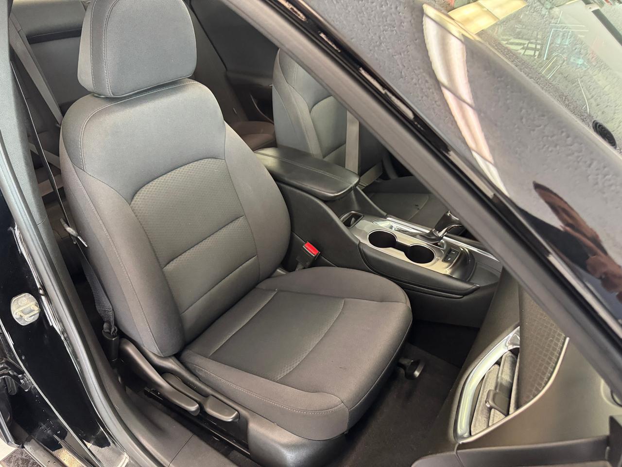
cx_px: 311
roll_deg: -1.6
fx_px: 431
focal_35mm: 24
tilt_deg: -35.2
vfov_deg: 56.8
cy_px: 234
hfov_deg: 71.6
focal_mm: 6.76
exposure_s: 1/60
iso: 640
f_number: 1.78
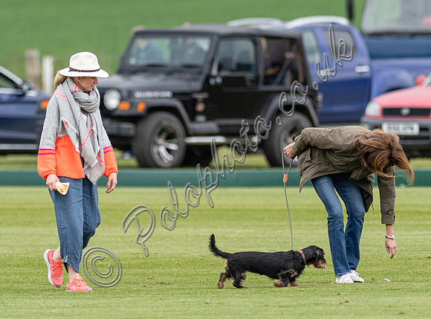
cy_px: 166
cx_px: 139
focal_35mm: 796
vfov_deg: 1.9
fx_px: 9862
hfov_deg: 2.5
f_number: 2.8
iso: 500
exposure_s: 1/2500
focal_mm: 300
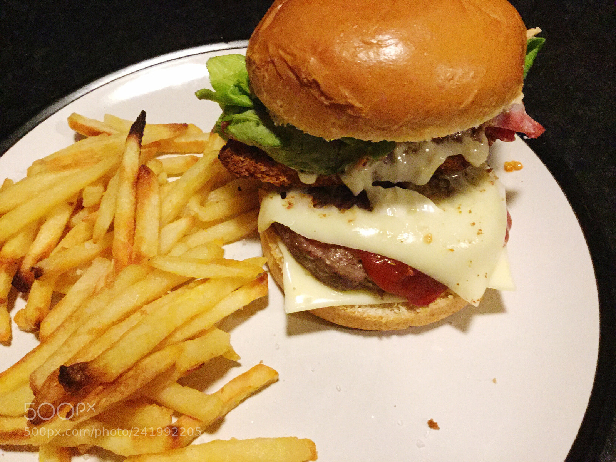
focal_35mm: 31
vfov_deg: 45.4
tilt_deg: -55.0
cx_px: 308
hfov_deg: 58.4
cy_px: 231
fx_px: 552
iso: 500
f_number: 2.4
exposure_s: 1/17
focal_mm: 3.3
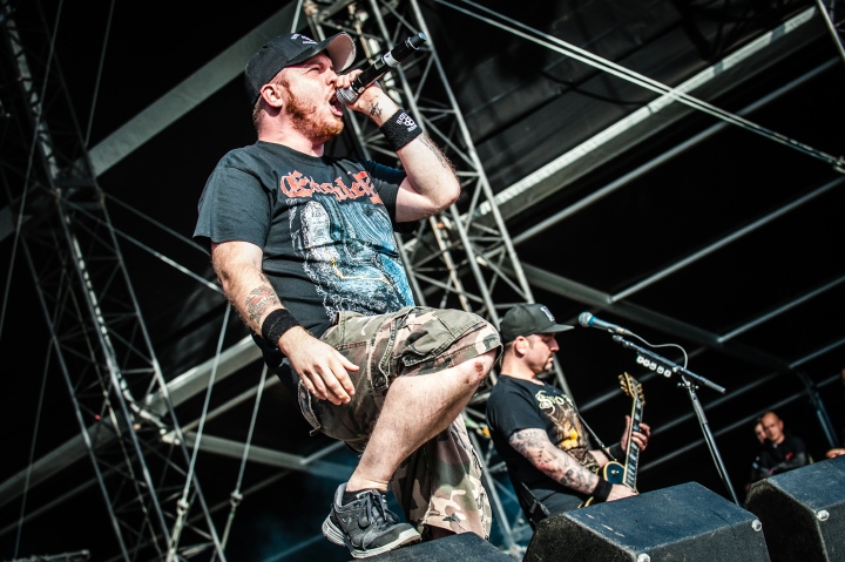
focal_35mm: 70
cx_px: 422
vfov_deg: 19.4
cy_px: 281
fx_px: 1642
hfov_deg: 28.9
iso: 400
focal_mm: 70
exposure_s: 1/400
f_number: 5.6
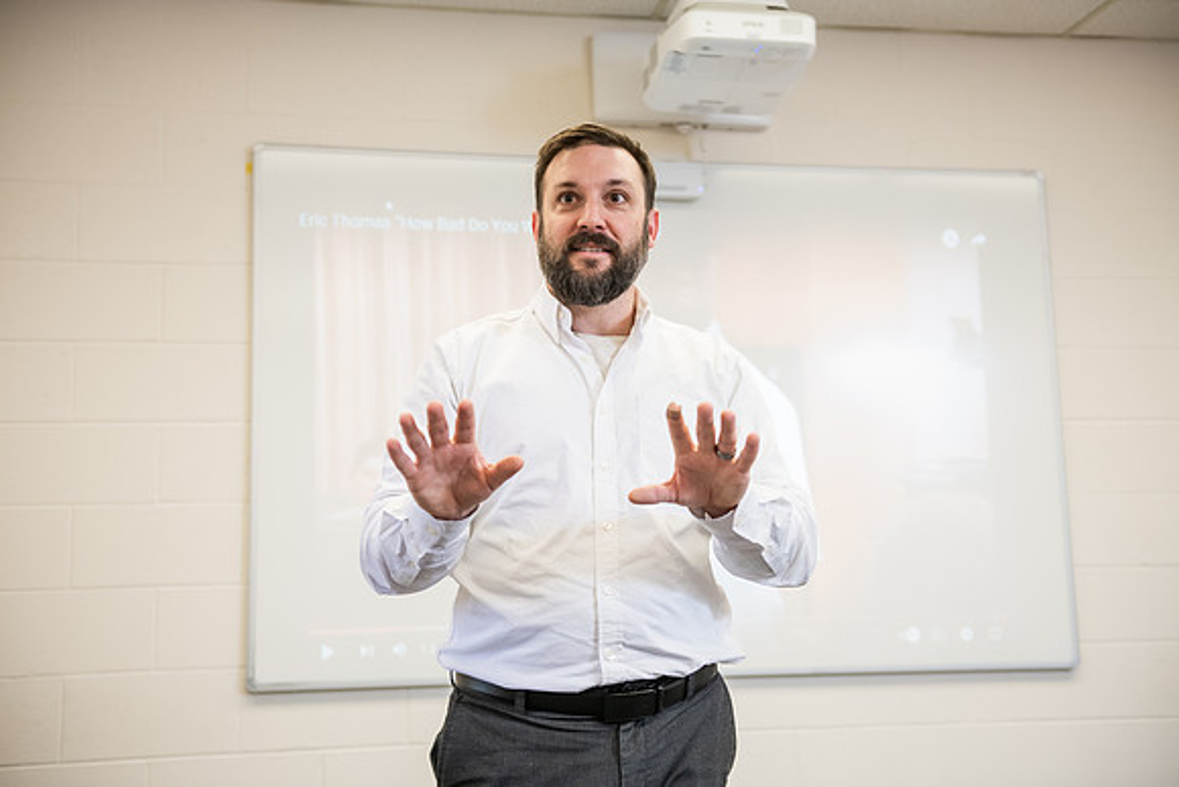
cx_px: 590
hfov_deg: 41.1
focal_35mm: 48
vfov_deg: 28.1
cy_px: 394
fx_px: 1572
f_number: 3.2
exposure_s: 1/200
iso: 1000
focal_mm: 48
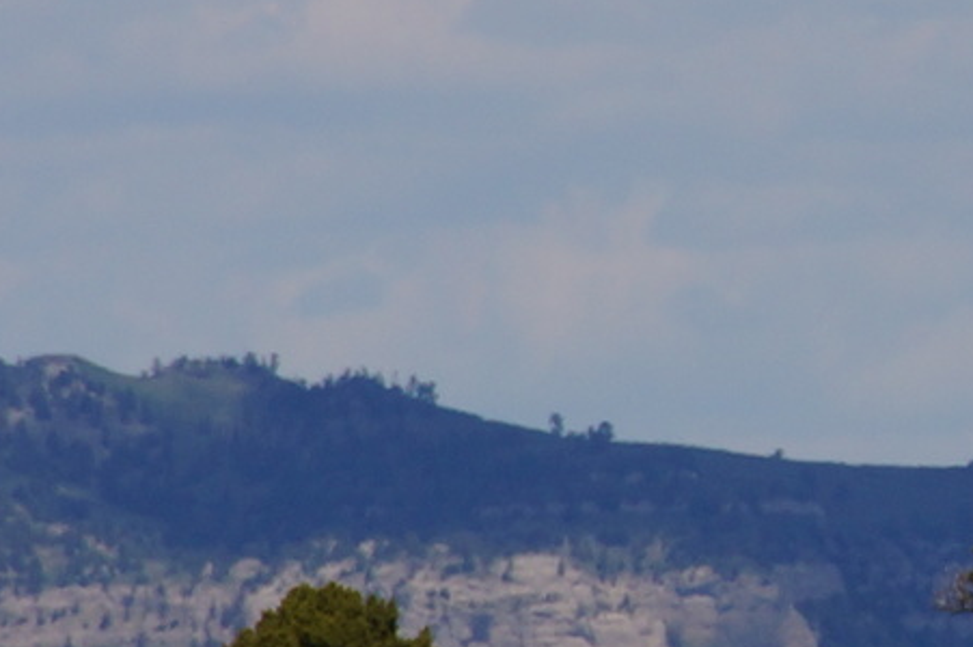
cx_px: 1266
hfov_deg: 1.4
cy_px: 70
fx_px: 40430
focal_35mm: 1497
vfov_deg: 0.9
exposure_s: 1/400
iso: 100
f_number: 9
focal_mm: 180
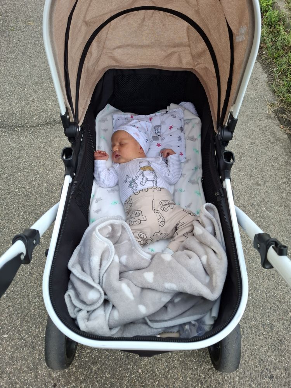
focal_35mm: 23
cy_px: 194
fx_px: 258
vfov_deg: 73.9
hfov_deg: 58.9
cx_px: 146
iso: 50
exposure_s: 1/189
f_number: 1.8
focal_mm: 5.54
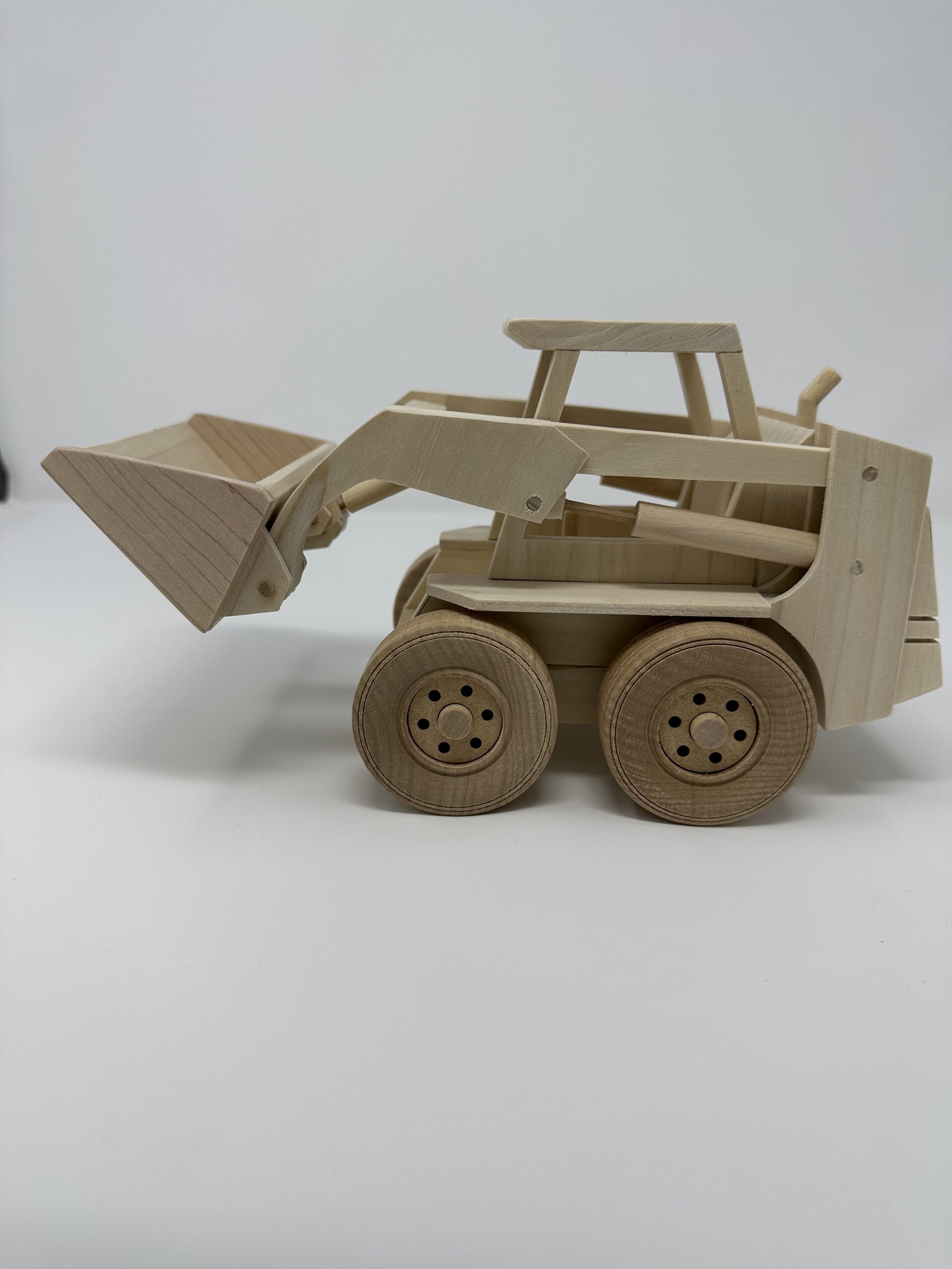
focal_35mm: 24
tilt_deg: -18.3
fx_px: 880
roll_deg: -0.1
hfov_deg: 56.8
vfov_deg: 71.6
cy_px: 634
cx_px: 476
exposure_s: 1/829
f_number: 1.78
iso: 80
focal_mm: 6.86
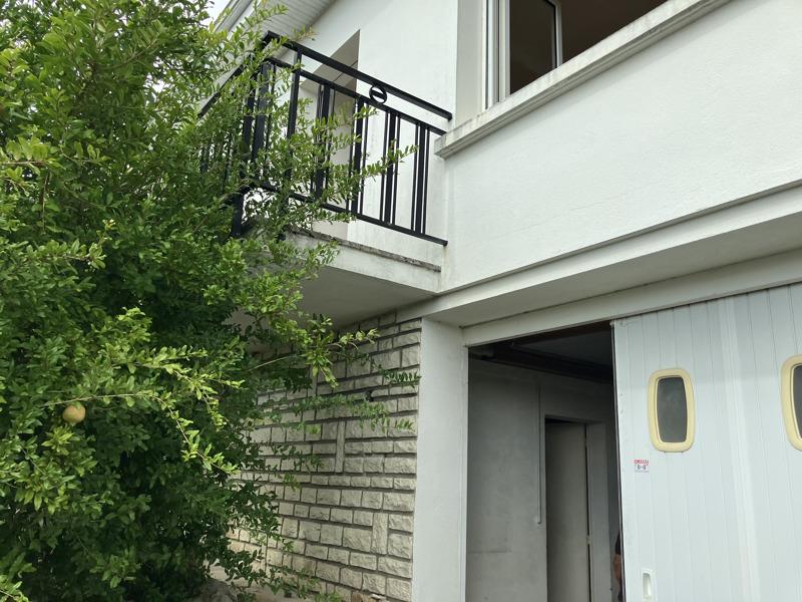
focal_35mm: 28
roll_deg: -1.5
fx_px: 649
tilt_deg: +16.8
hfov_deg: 63.4
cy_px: 301
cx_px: 401
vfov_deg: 49.7
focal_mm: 3.99
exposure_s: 1/823
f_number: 1.8
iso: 32
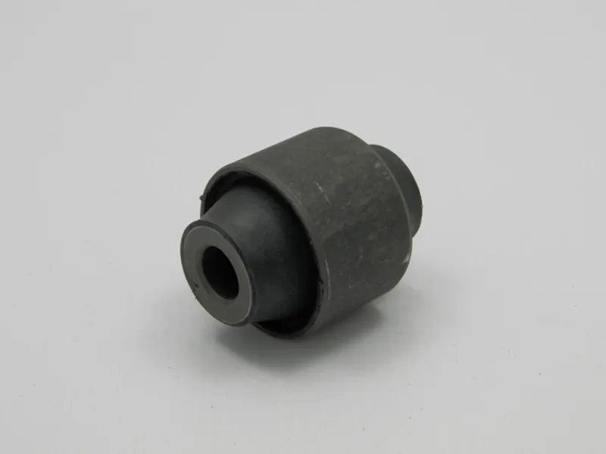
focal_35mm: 82
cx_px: 303
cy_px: 227
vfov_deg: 18.0
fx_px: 1436
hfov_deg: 23.8
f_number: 4.2
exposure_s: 1/160
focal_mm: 14.6
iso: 200
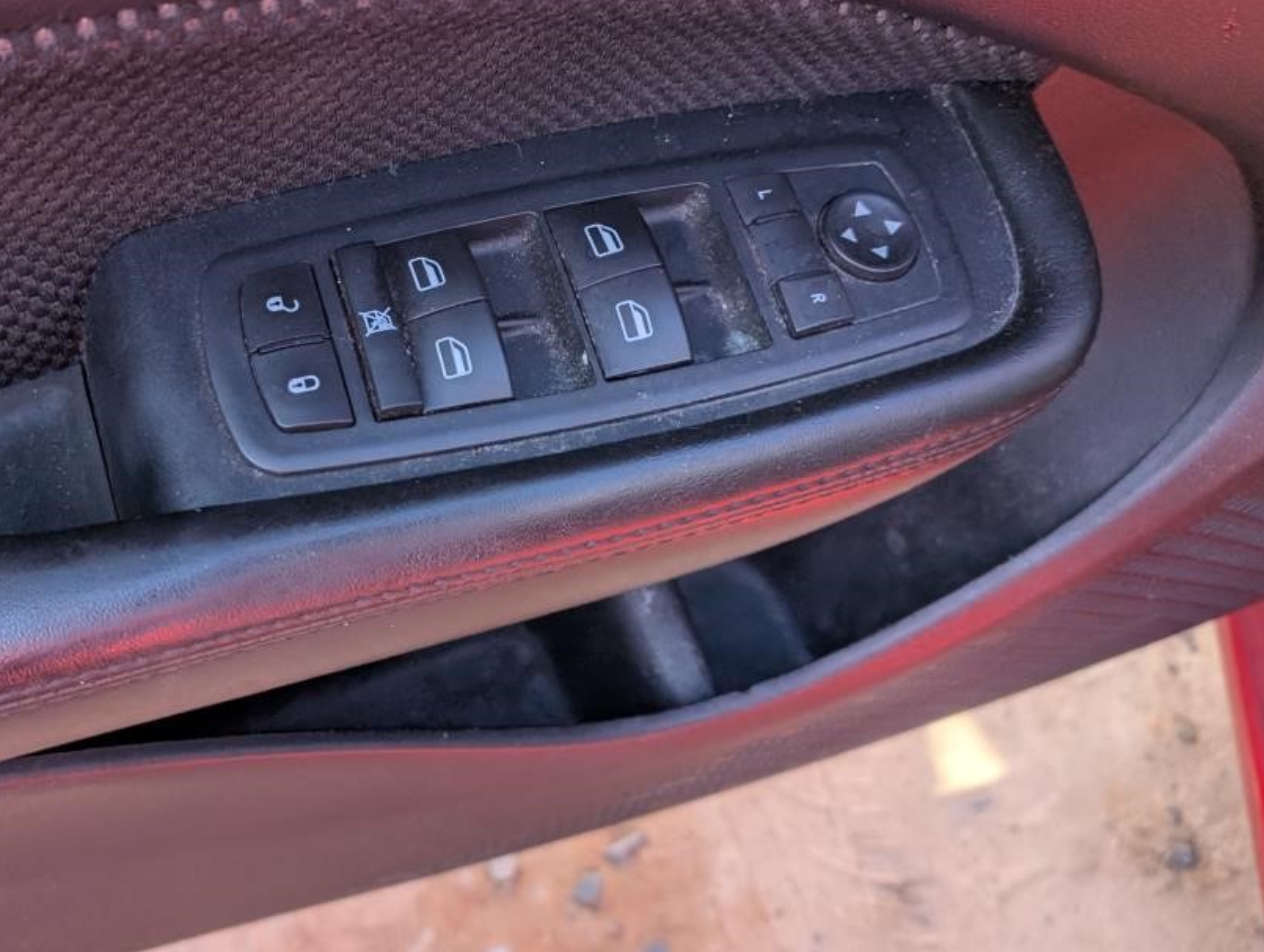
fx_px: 1389
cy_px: 375
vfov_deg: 37.6
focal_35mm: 38
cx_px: 367
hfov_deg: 47.6
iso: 372
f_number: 1.68
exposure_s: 1/1431
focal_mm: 6.9
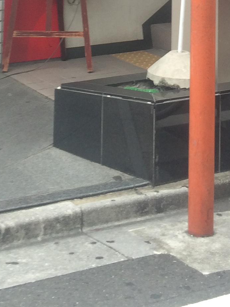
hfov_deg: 14.5
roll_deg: +0.1
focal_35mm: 102
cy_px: -222
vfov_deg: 16.5
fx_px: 904
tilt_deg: +2.8
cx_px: 114
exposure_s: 1/60
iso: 40
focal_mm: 4.15
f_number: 2.2
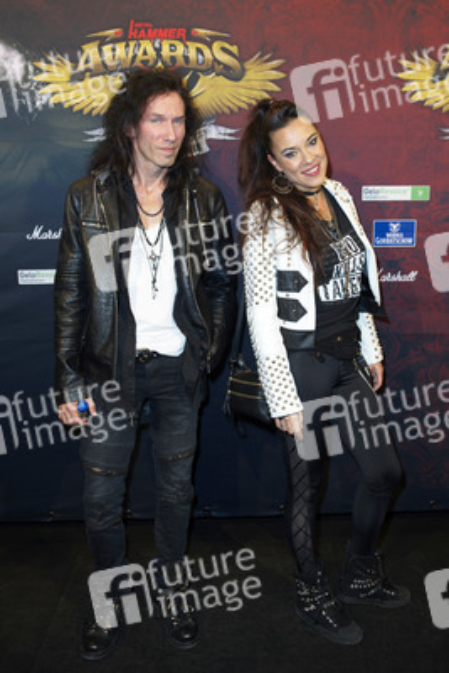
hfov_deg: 45.0
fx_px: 542
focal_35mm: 29
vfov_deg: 63.6
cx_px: 224
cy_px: 336
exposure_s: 1/250
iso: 500
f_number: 5
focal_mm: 29
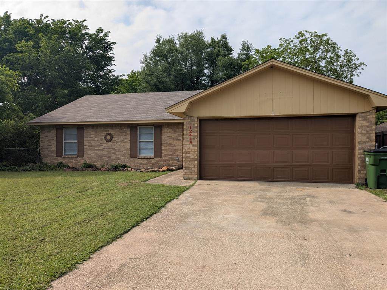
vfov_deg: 51.4
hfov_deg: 65.3
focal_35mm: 27
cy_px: 145
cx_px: 194
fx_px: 302
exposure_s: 1/2597
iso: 32
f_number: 1.73
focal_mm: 4.38
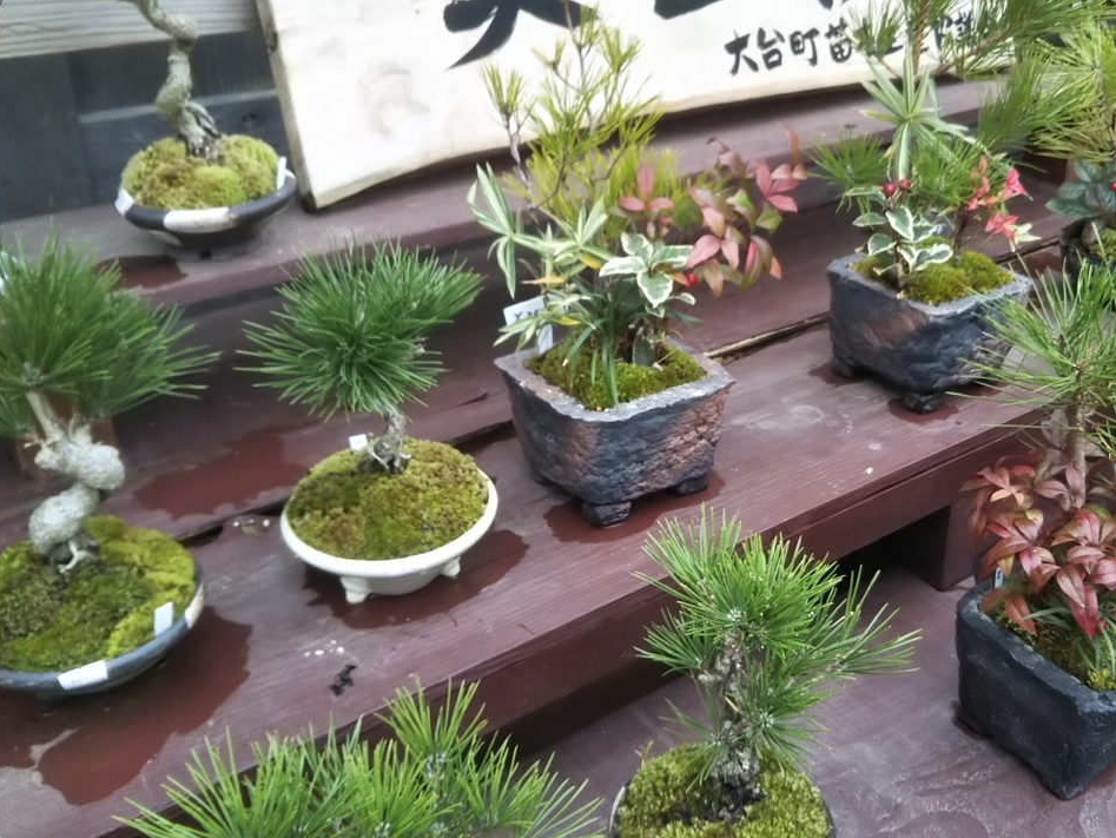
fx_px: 1226
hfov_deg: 48.7
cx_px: 666
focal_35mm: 38
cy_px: 322
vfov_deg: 37.5
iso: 80
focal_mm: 4
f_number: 2.2
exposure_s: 1/30
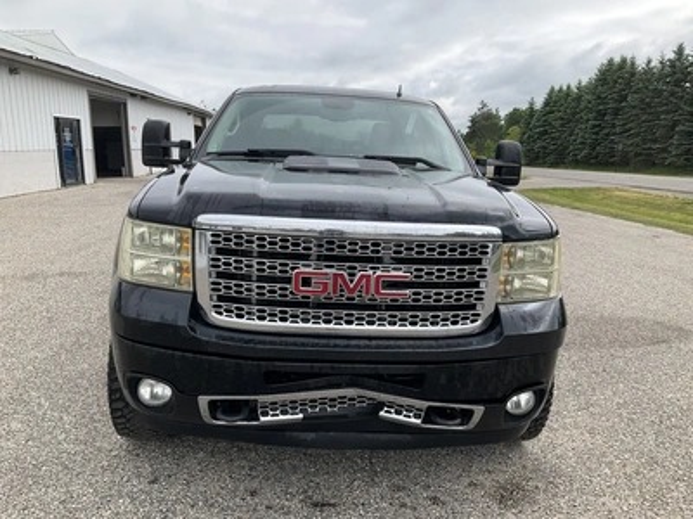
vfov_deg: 48.2
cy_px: 260
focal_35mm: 29
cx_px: 346
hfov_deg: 61.7
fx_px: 581
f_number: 1.8
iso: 25
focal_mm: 3
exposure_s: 1/1377
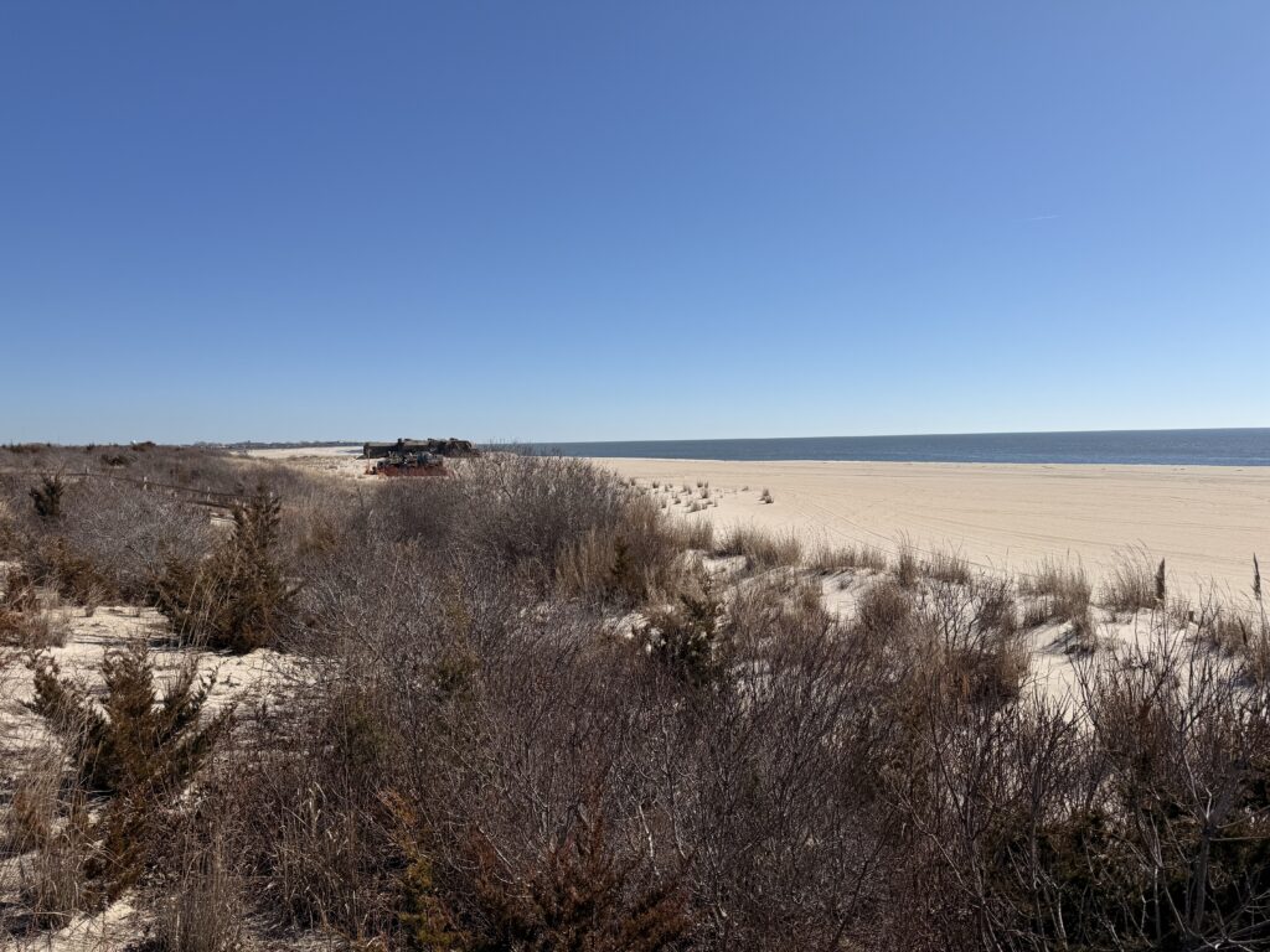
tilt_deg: -2.6
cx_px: 635
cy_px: 476
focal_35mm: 24
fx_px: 881
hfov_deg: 71.6
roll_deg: +1.3
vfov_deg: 56.8
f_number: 1.78
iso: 80
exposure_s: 1/9091
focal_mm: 6.76
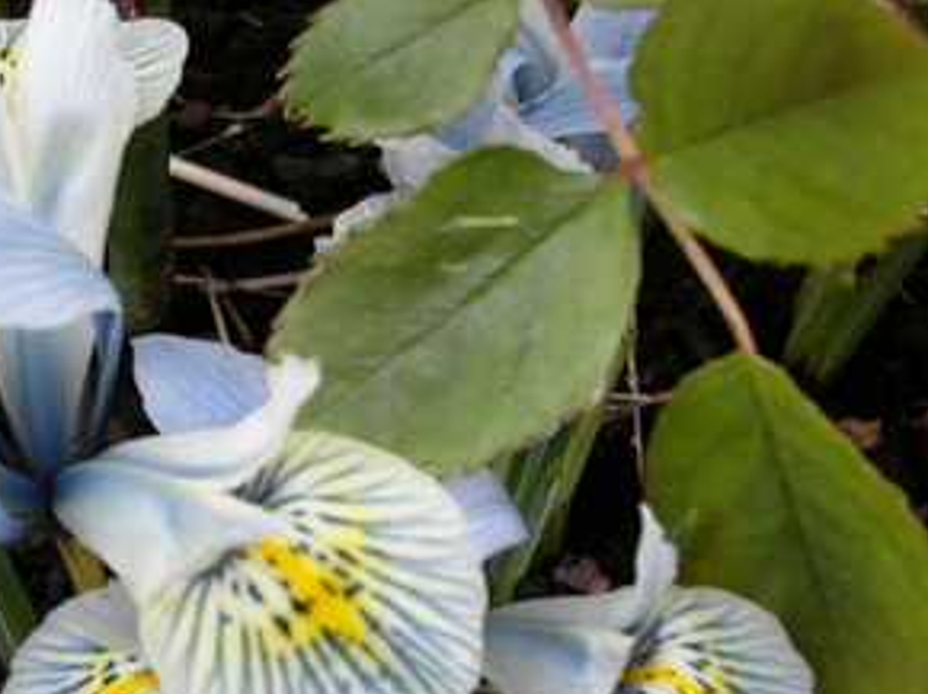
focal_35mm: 69
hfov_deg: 28.0
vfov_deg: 21.3
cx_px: 307
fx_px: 1848
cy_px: 389
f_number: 2.7
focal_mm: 5.6
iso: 100
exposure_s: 1/68.2
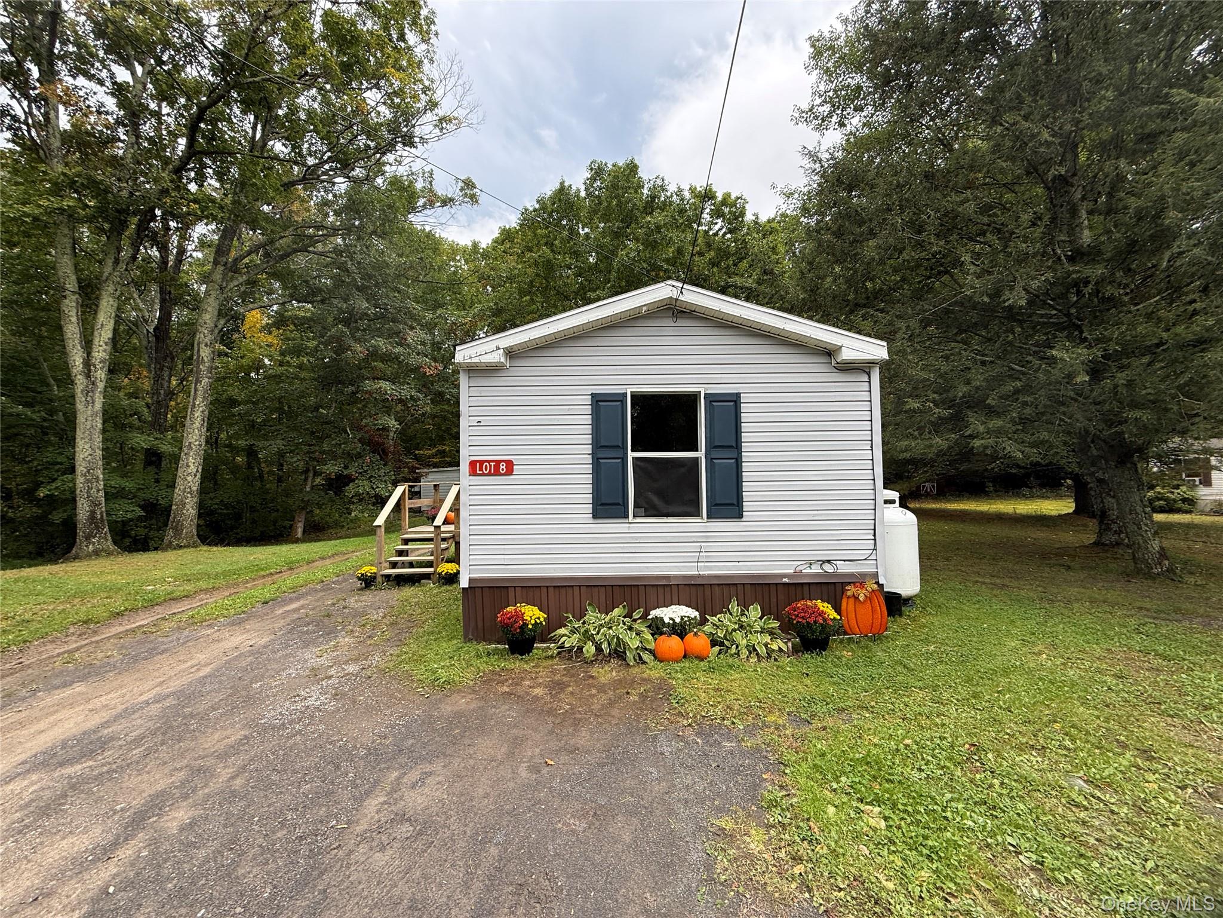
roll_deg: +0.6
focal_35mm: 14
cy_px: 459
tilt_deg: +3.5
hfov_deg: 102.1
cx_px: 612
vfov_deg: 85.7
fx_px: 495
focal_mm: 2.22
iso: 50
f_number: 2.2
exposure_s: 1/275
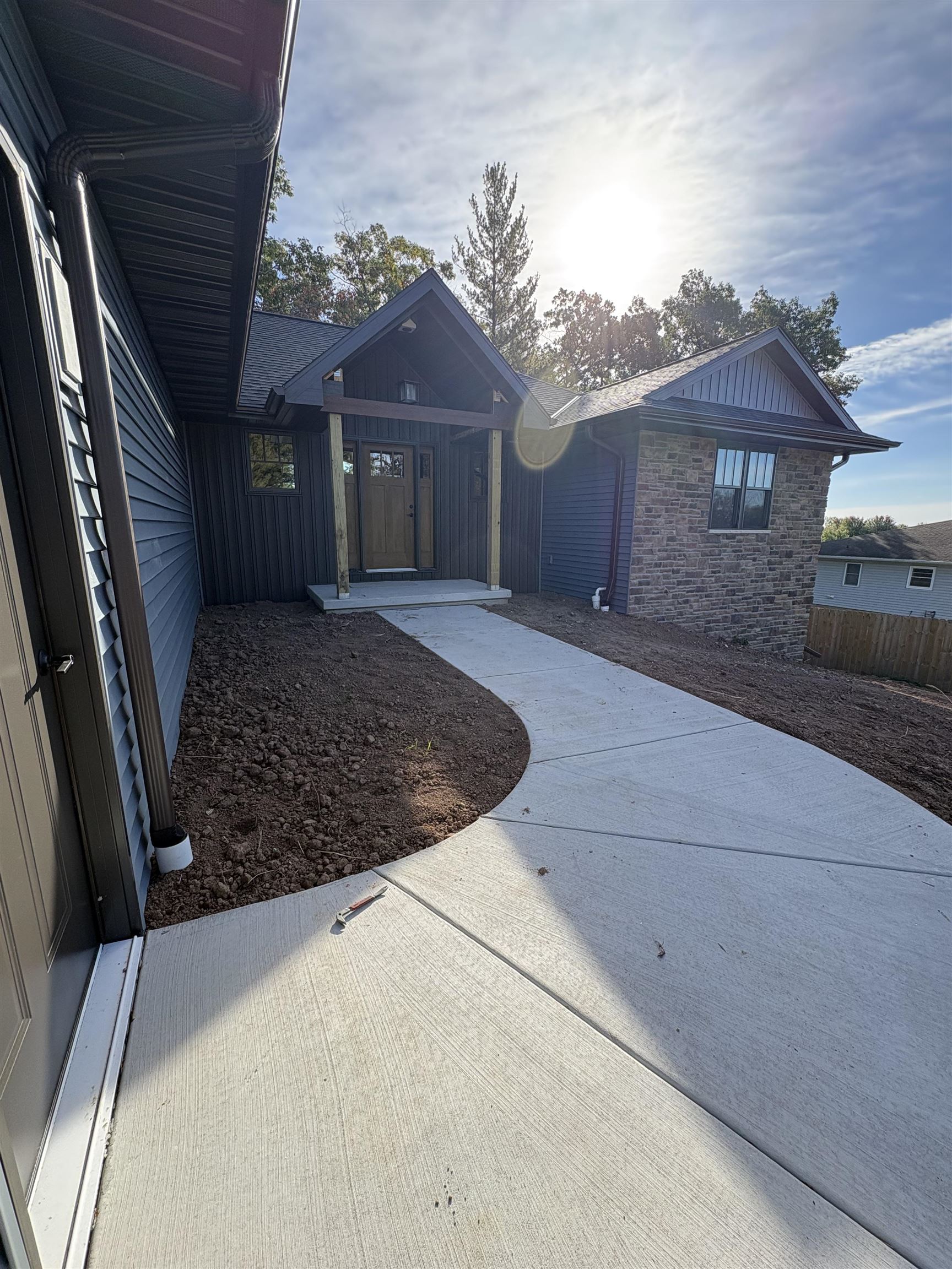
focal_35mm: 14
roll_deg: -0.6
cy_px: 634
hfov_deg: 85.7
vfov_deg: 102.1
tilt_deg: -11.7
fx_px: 513
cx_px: 476
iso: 50
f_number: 2.2
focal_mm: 2.22
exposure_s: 1/529
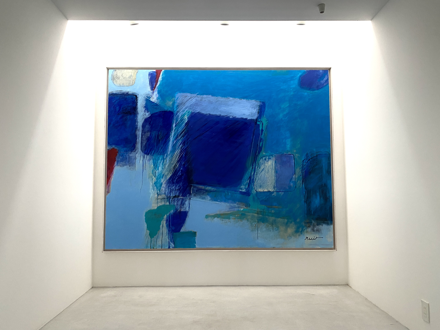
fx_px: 330
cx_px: 220
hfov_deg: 67.3
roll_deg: -0.4
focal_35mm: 26
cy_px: 165
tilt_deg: +3.8
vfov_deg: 53.1
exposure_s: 1/83
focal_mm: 4.25
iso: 125
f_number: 1.8
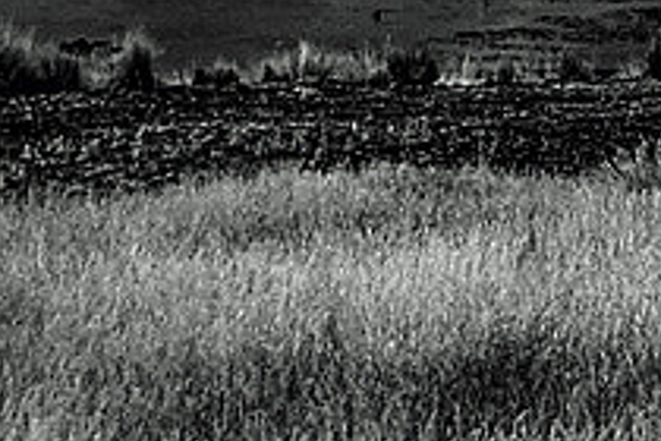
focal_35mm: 267
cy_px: -989
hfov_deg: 7.7
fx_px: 4902
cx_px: 692
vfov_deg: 4.9
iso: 250
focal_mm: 35
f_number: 9
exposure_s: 1/15
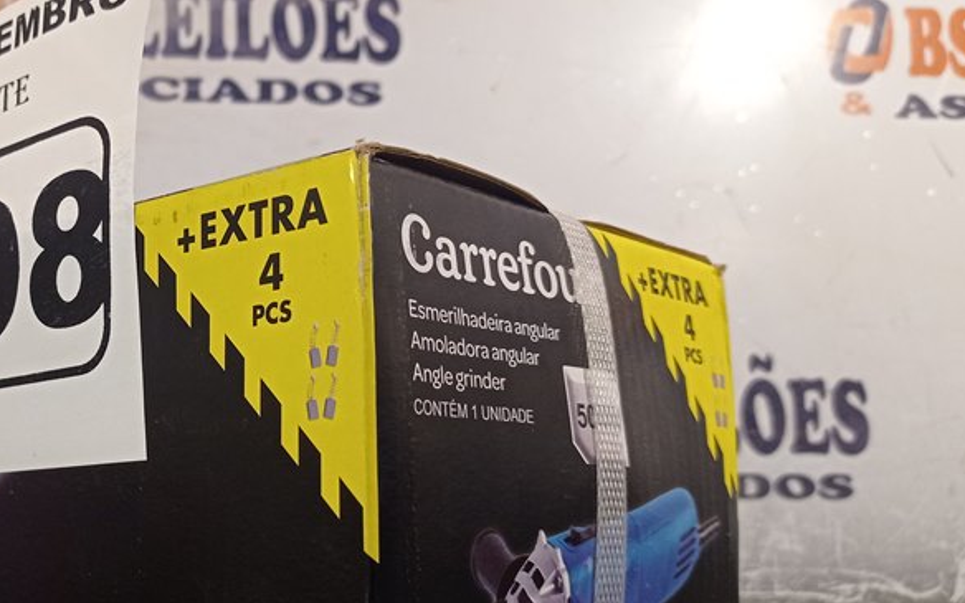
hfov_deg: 37.0
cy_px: 340
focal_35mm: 52
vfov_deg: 24.9
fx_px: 1368
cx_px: 144
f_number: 1.79
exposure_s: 1/120
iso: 131
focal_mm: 4.7
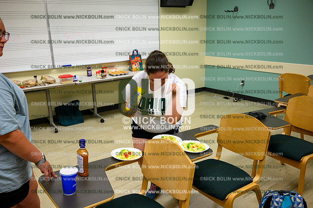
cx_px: 156
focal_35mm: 31
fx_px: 269
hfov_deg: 60.3
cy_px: 104
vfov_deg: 42.3
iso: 1600
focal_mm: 31
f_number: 4.5
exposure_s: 1/250
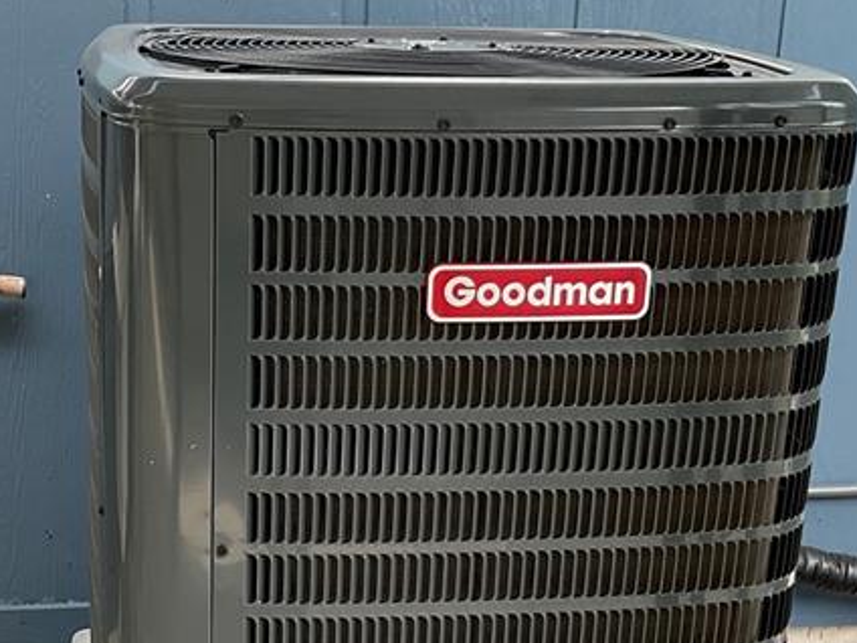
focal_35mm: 70
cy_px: 546
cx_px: 285
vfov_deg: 20.7
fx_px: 1733
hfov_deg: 27.6
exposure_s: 1/165
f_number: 1.8
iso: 16
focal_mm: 3
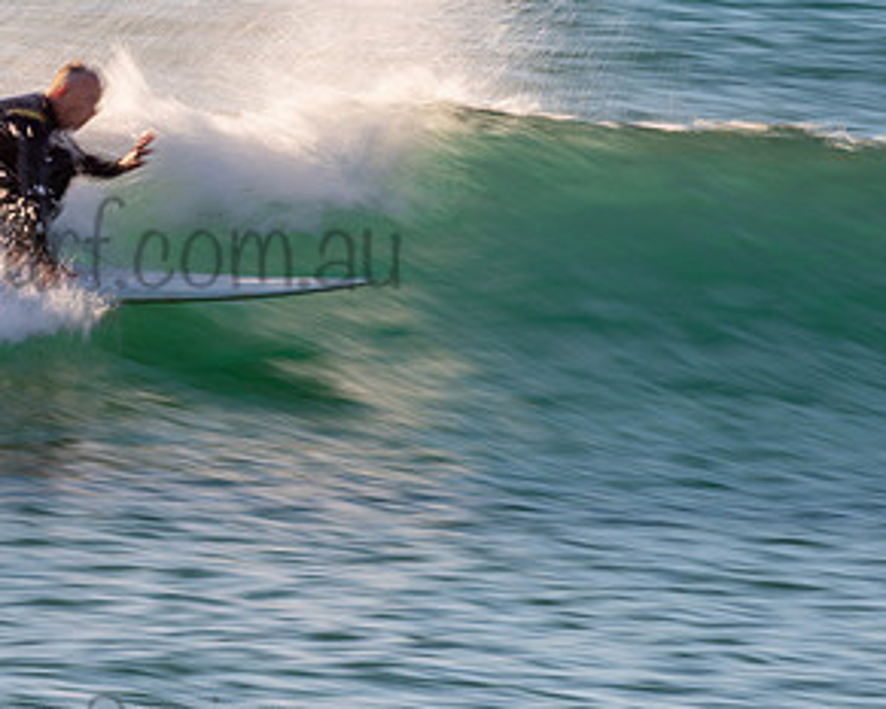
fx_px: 24526
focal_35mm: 935
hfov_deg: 2.1
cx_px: 79
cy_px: 218
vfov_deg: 1.7
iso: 64
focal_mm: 500
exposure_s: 1/20
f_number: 32
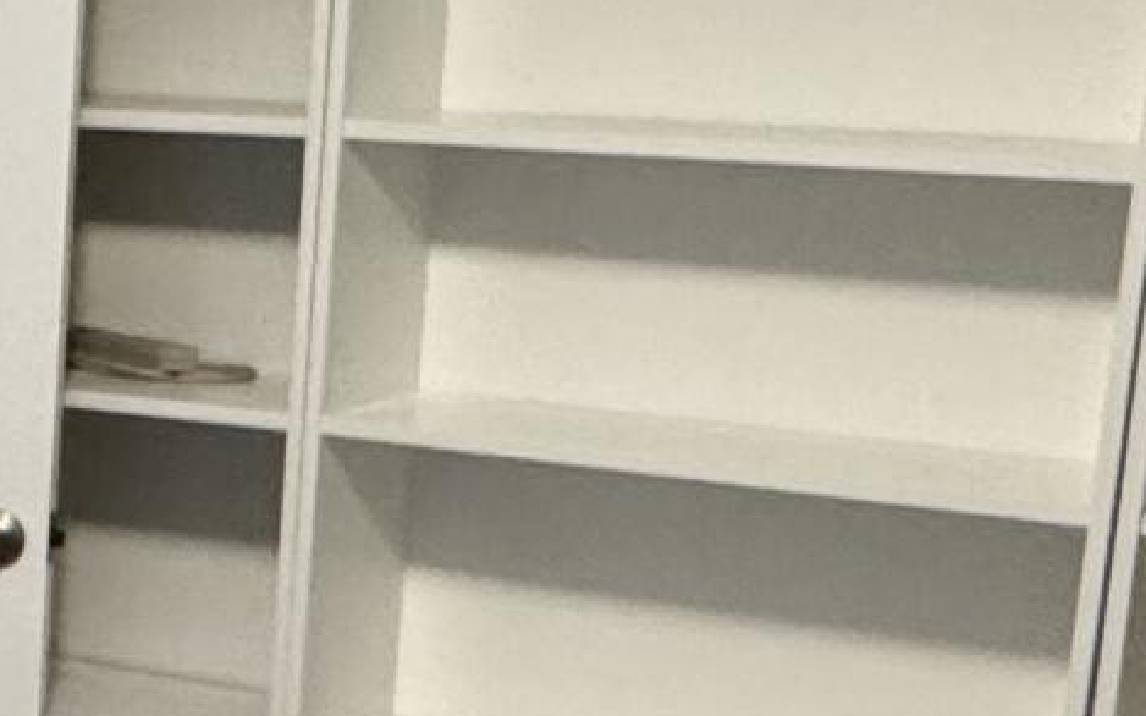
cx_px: -389
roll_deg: -1.5
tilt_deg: -13.3
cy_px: 628
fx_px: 2967
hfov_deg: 19.9
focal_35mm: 95
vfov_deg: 13.7
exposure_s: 1/60
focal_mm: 2.22
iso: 500
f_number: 2.2
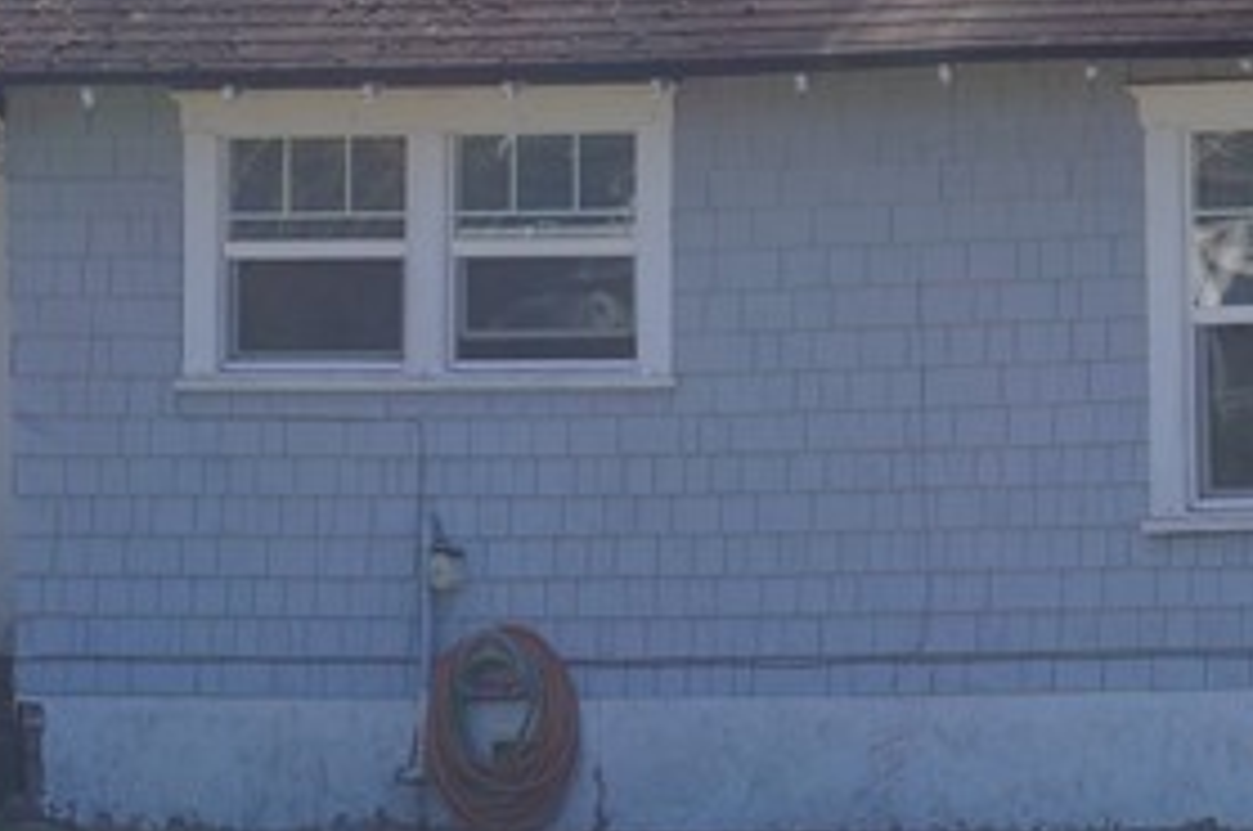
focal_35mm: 322
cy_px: 177
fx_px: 11186
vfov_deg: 4.3
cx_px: 1439
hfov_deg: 6.4
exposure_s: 1/160
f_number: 9
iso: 100
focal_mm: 55
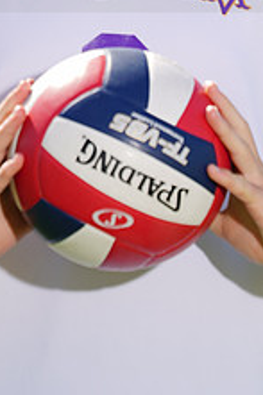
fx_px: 9778
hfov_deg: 1.5
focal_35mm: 891
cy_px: -45
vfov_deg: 2.3
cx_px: 51
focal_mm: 339
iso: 64
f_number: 7.1
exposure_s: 1/200
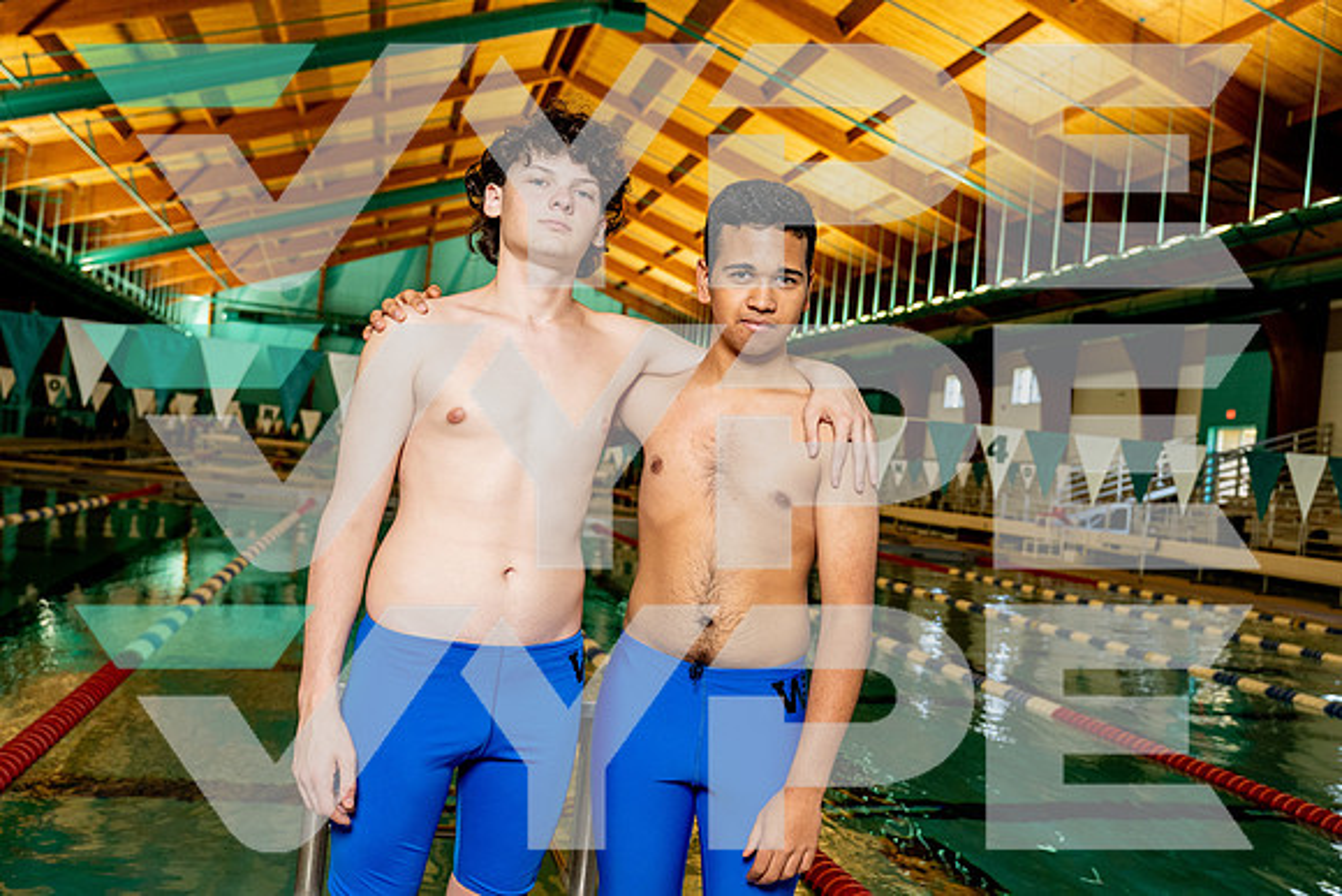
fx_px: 1305
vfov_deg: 37.9
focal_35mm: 35
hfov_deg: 54.4
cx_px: 671
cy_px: 448
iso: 1600
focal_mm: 35
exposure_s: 1/250
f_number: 4
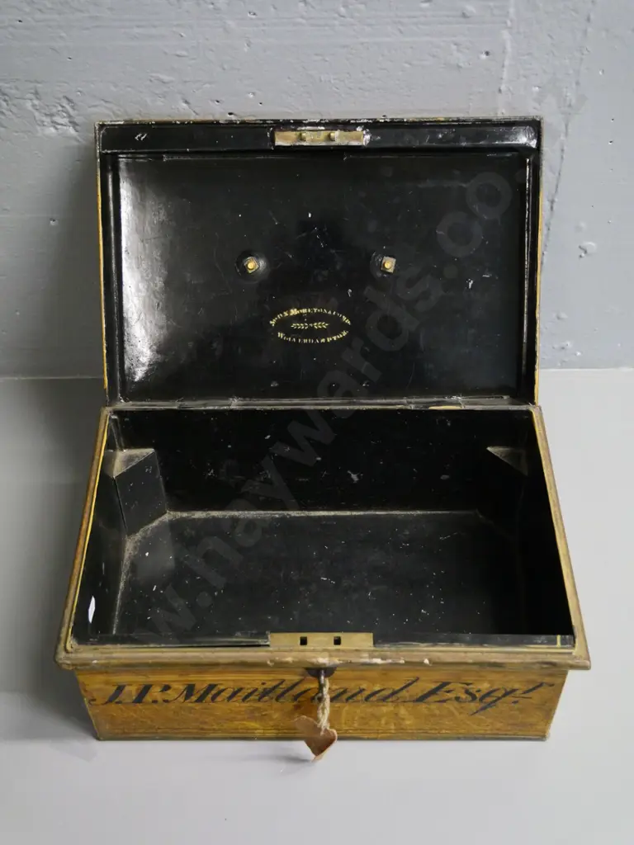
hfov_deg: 36.0
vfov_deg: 46.8
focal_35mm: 40
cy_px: 422
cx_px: 317
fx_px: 977
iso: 3200
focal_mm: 20
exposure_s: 1/100
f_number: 4.2
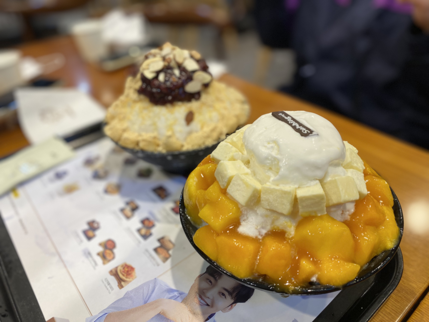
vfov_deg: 53.1
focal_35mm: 26
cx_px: 214
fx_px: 322
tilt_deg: -36.8
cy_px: 161
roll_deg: +4.4
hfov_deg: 67.3
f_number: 1.8
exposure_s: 1/60
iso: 80
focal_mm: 4.25
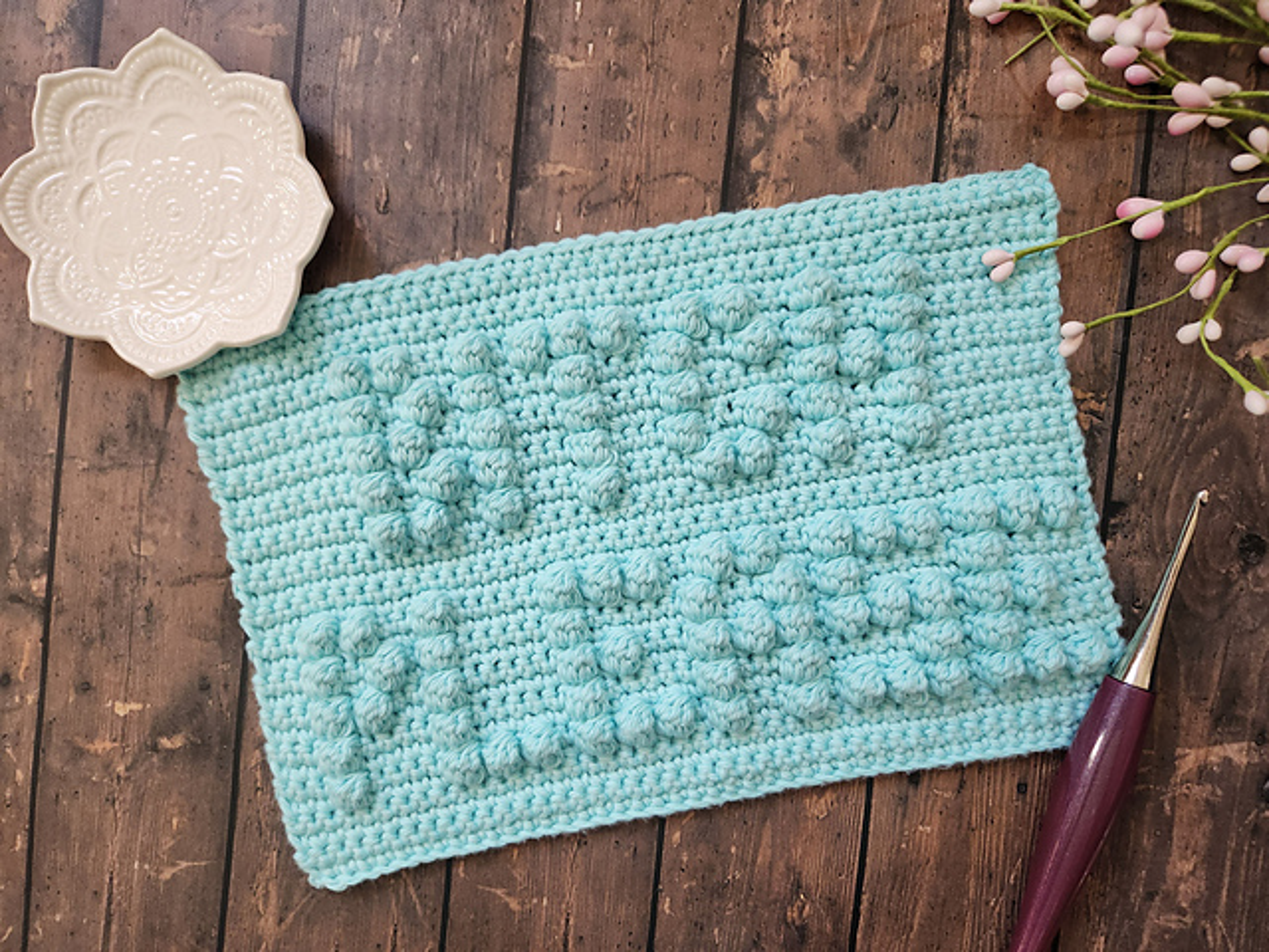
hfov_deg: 73.9
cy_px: 476
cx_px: 634
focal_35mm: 23
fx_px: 843
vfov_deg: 58.9
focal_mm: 5.4
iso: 200
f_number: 1.8
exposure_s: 1/120
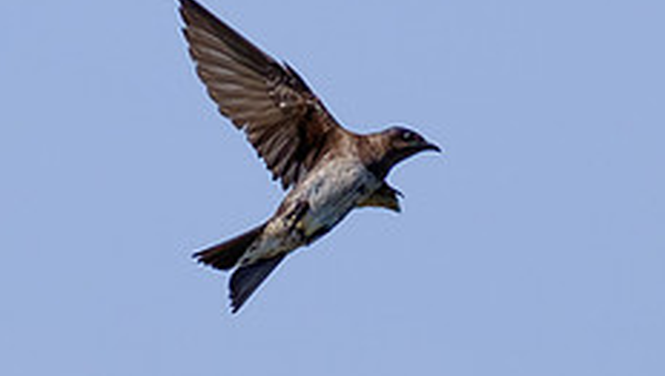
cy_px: 452
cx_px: 203
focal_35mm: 1163
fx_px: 20526
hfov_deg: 1.9
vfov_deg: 1.0
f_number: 4.8
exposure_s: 1/2000
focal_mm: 176.7
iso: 500
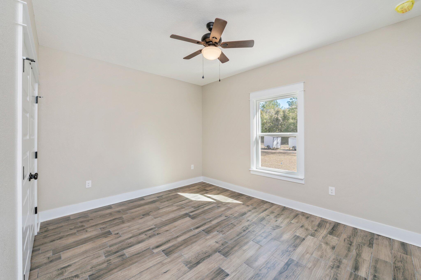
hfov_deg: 104.3
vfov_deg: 81.1
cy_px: 140
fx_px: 164
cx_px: 210
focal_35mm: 14
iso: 320
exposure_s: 1/50
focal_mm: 14
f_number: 9
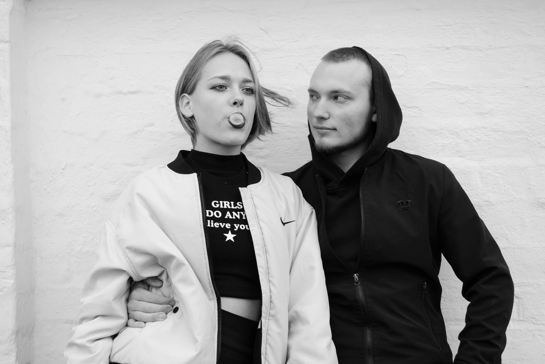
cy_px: 191
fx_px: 772
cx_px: 274
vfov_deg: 26.5
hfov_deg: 38.9
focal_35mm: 51
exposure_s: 1/125
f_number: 4.8
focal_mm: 32
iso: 250
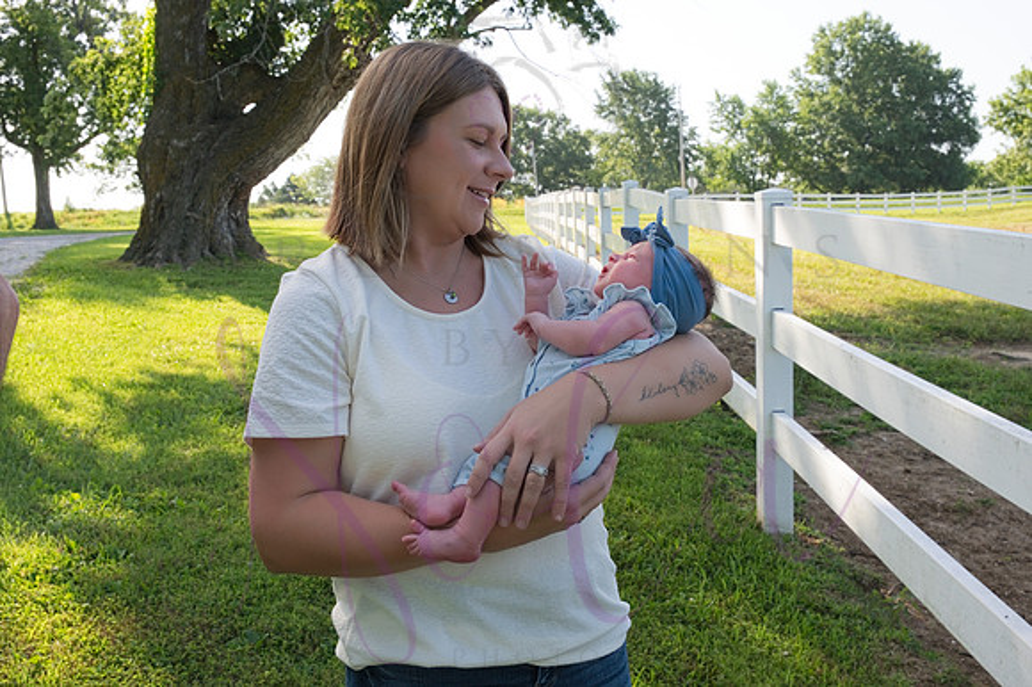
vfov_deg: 42.3
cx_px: 516
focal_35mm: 31
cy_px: 344
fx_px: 888
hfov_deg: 60.3
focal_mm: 31
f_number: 10
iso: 400
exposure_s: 1/320
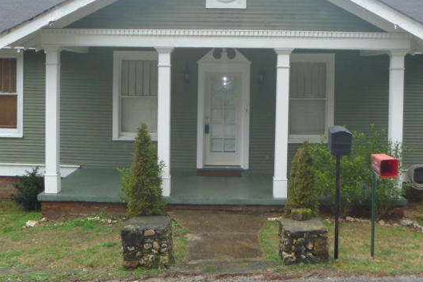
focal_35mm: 44
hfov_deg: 44.5
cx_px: 215
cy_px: 99
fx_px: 517
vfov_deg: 30.4
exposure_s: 1/30
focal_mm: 6.3
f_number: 3.5
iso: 200
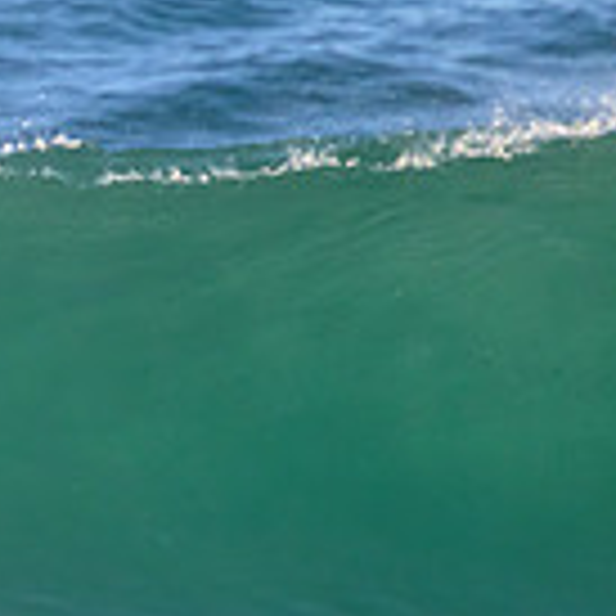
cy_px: 411
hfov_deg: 0.6
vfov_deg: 0.6
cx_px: -567
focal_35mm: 2871
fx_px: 57802
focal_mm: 800
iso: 2200
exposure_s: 1/1600
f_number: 11
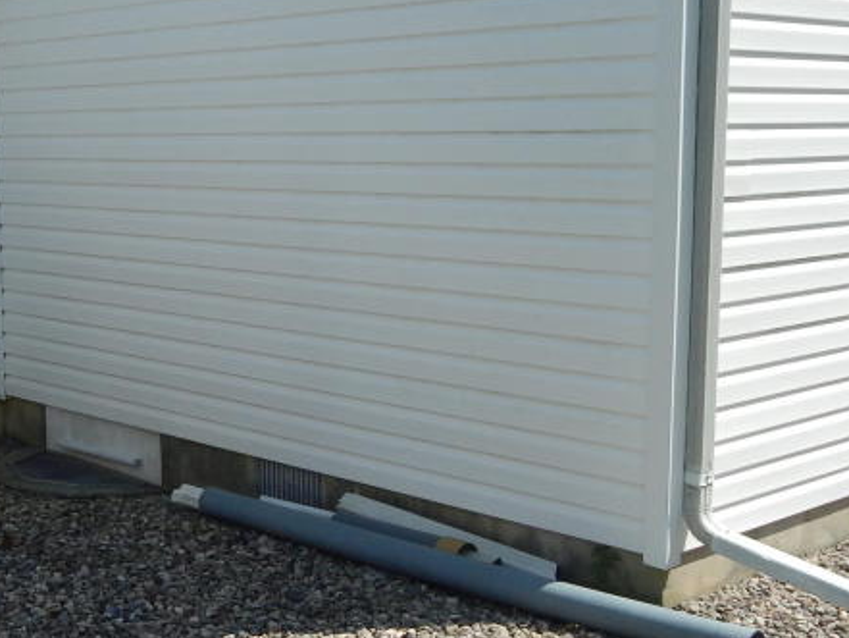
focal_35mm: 58
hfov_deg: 32.8
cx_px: 252
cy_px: 376
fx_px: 1423
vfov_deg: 25.2
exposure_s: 1/640
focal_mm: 4.5
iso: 125
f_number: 6.1
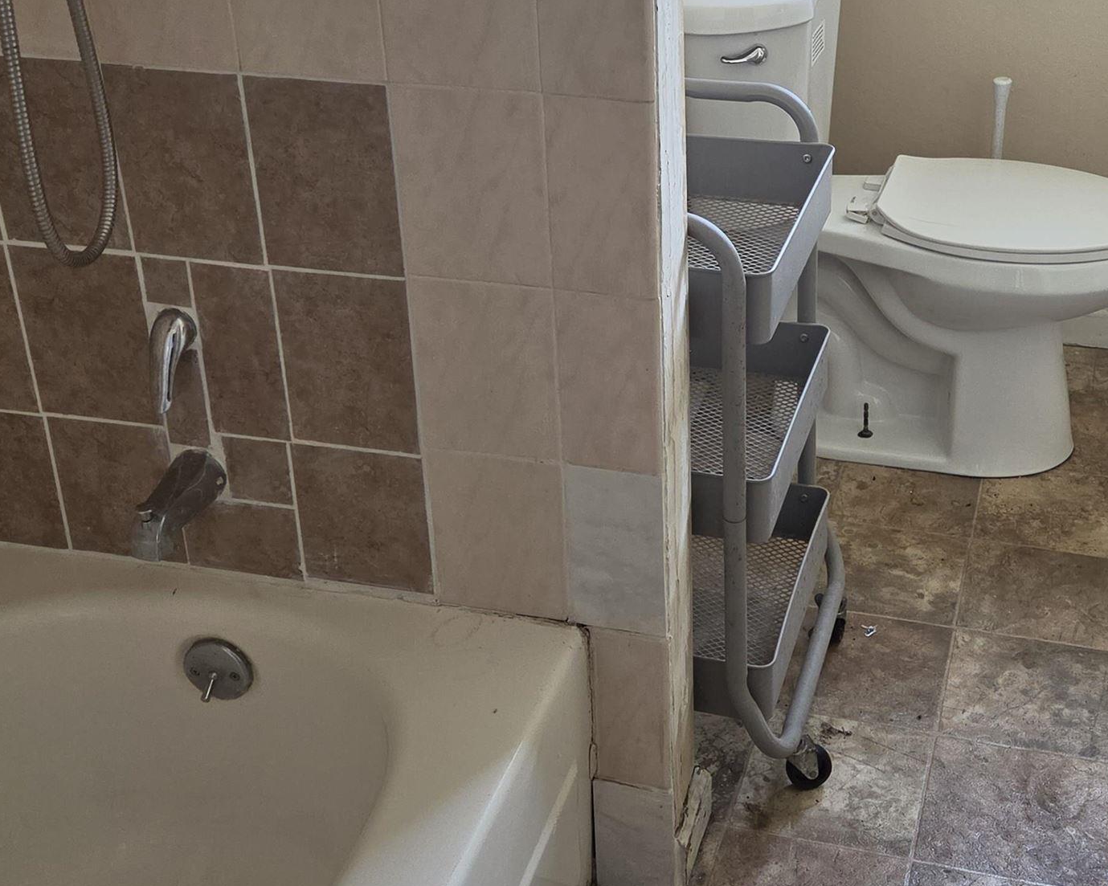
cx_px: 664
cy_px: 279
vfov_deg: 30.0
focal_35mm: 50
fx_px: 1640
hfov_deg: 37.2
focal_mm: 5.4
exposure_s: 1/180
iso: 160
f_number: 1.8
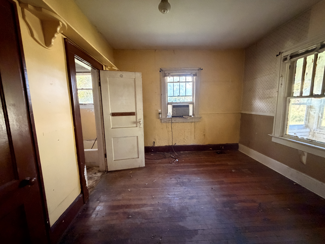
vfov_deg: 85.7
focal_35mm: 14
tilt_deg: -8.1
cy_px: 122
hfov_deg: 102.1
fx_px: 131
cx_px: 162
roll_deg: +1.7
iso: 1250
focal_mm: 2.22
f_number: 2.2
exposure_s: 1/60
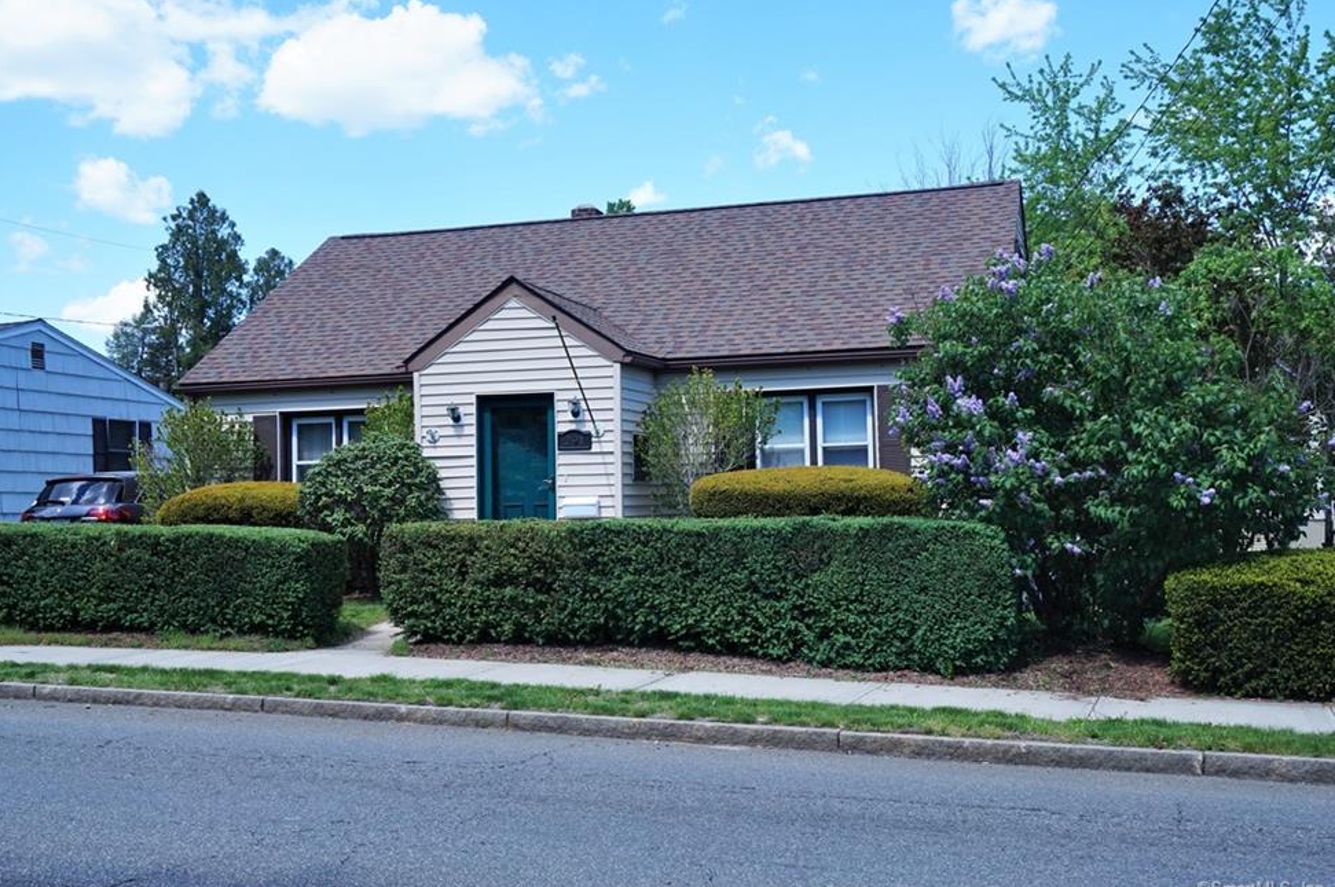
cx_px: 675
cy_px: 433
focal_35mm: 40
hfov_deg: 49.0
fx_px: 1464
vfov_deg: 33.7
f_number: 13
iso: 100
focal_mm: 25
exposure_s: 1/80
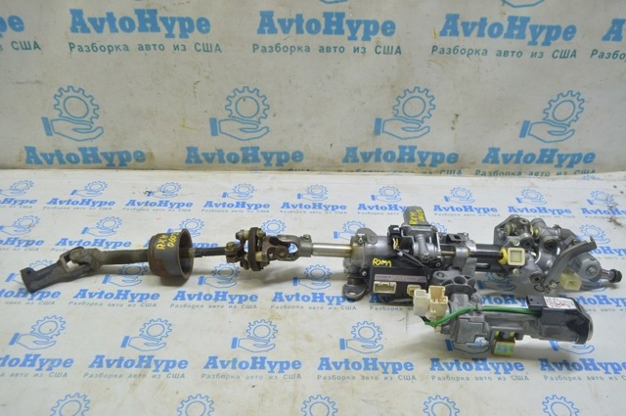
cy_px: 208
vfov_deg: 47.8
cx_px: 313
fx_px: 469
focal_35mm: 27
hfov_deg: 67.4
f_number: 5.6
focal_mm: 18
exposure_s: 1/20
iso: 400
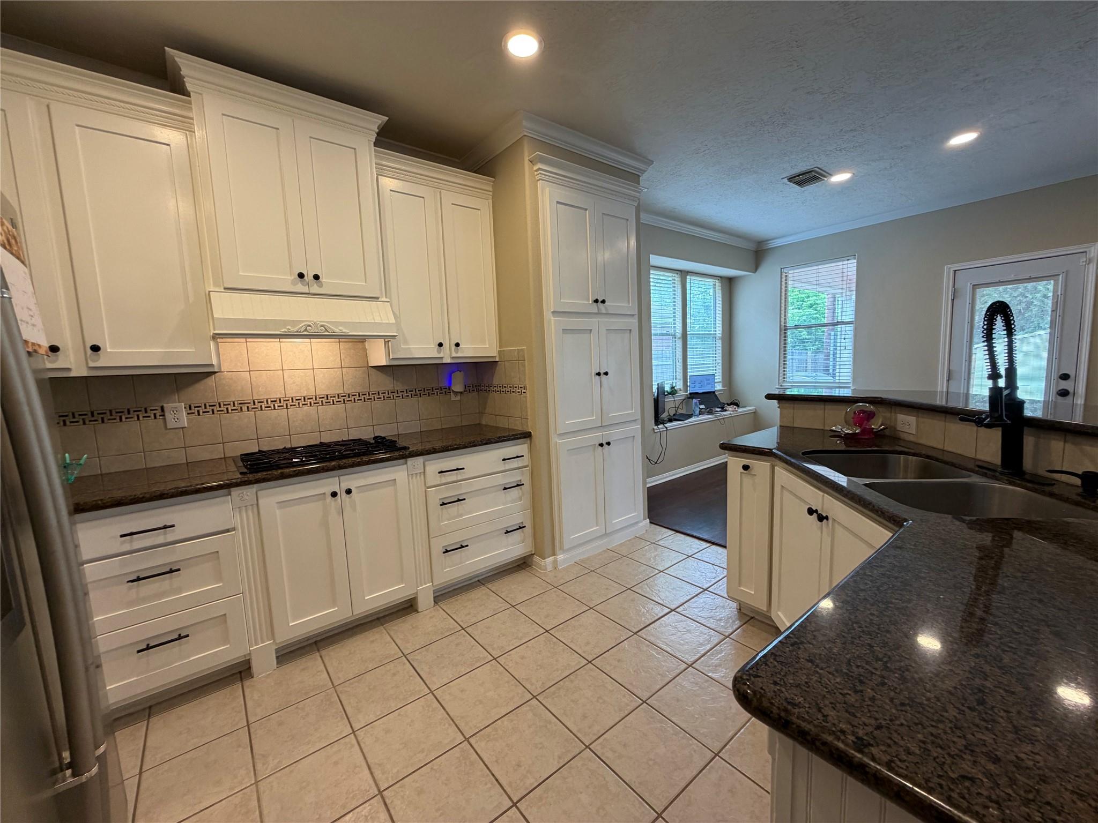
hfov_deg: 102.1
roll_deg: +2.6
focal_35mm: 14
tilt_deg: -6.0
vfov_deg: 85.7
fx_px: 444
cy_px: 412
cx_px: 549
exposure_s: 1/120
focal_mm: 2.22
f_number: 2.2
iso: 200
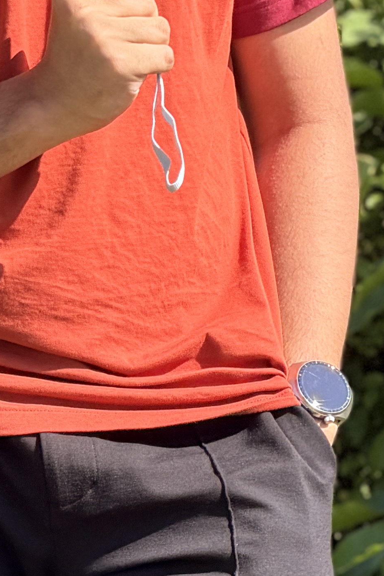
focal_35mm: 424
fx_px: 6783
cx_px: -56
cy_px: -96
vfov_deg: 4.8
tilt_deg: -0.6
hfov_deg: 3.2
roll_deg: -0.2
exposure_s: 1/338
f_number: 2.8
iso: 50
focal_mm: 16.89
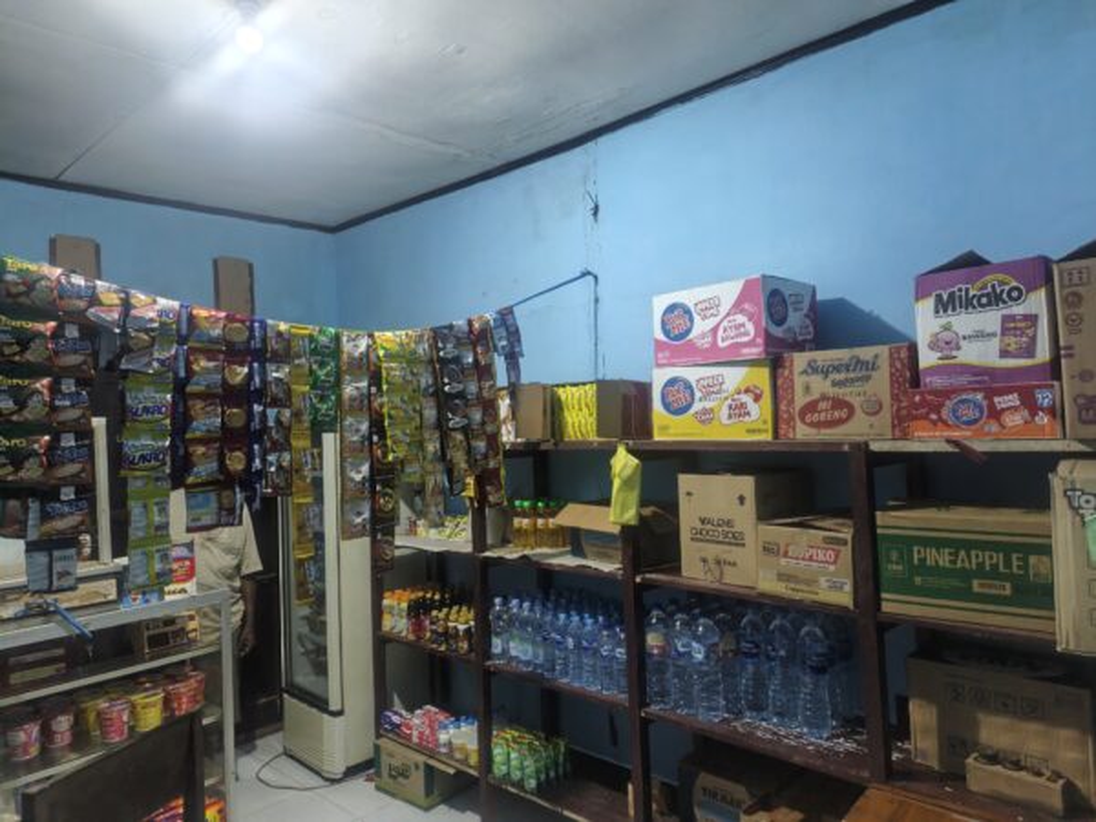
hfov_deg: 73.9
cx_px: 548
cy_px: 411
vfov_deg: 58.9
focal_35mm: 23
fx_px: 728
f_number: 1.8
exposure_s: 1/50
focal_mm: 5.56
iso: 961
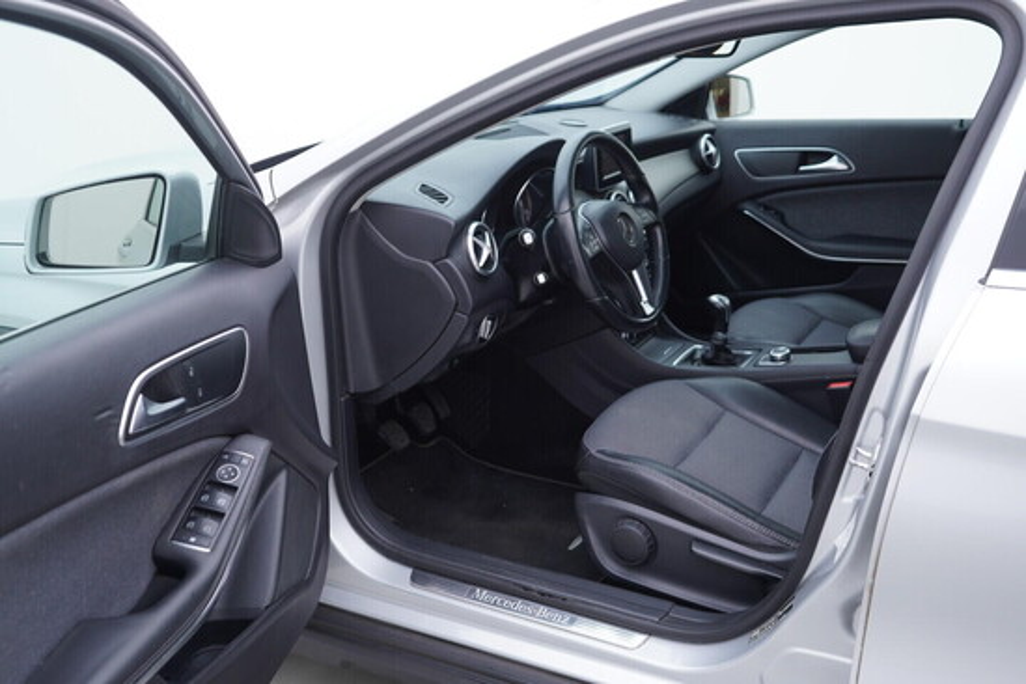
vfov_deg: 36.9
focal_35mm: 36
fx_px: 1026
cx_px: 513
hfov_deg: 53.1
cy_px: 342
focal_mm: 24
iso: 125
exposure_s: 1/50
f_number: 3.2
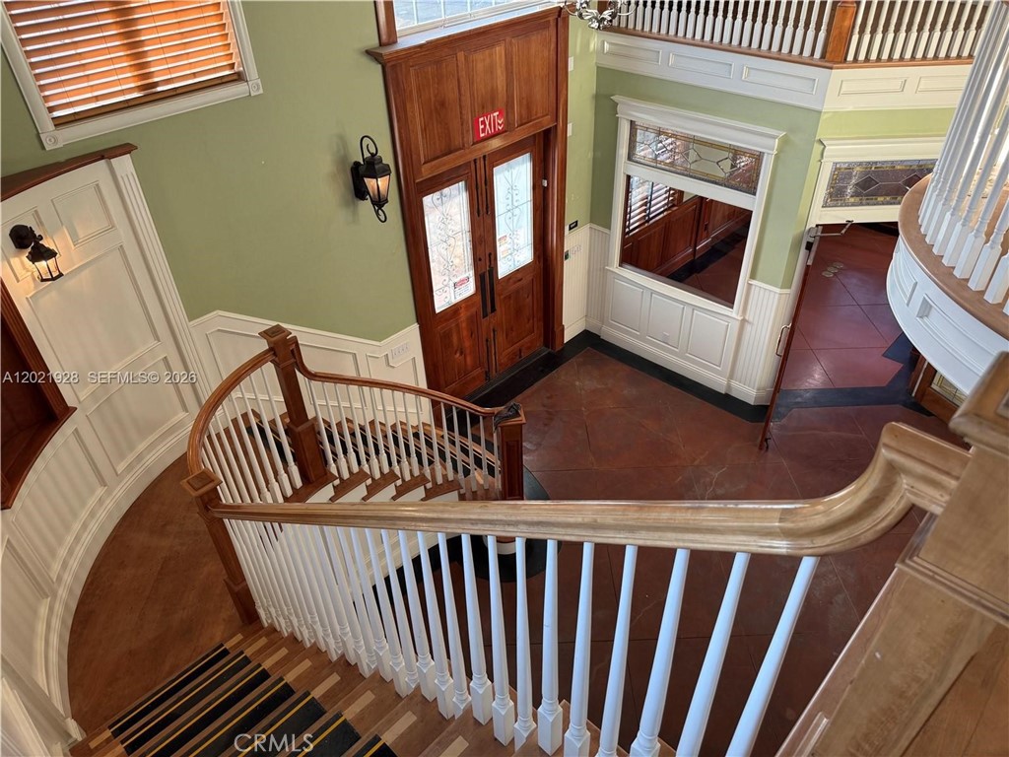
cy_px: 378
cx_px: 504
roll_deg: +4.7
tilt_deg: -36.0
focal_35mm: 24
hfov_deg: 71.6
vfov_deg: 56.8
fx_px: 700
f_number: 1.78
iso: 100
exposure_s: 1/128
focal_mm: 6.76
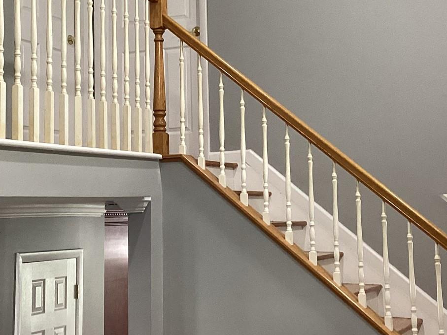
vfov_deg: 20.9
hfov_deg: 27.8
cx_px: 217
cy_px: 100
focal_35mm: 70
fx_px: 904
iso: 160
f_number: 2.4
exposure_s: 1/50
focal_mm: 3.3
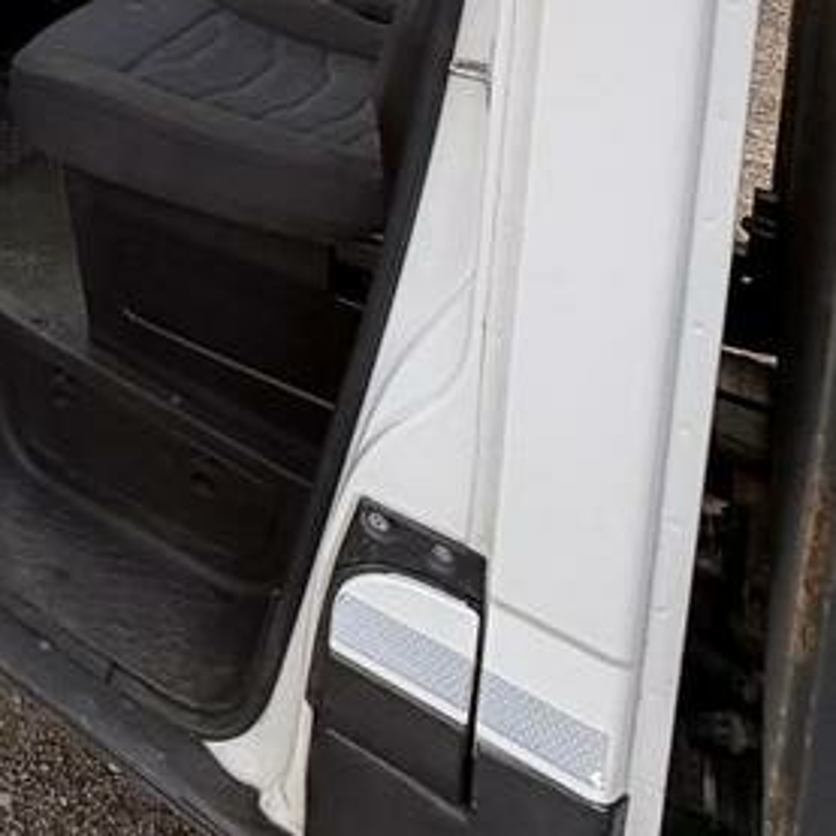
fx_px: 1093
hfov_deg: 34.3
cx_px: -148
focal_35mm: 40
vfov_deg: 32.7
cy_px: -217
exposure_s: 1/202
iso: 40
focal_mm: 2.22
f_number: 2.2
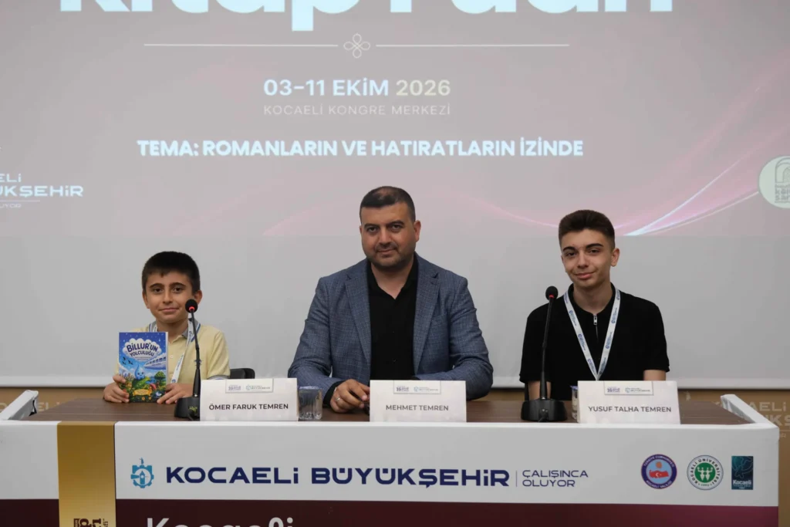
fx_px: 966
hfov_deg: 44.5
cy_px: 264
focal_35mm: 44
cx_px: 395
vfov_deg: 30.5
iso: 500
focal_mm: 29.2
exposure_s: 1/42
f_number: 4
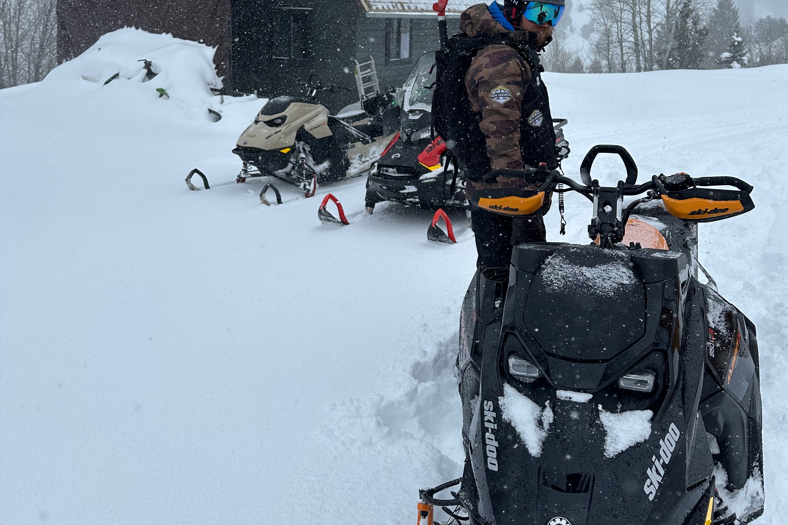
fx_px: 744
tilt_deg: -9.1
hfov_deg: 55.8
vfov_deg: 37.6
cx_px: 401
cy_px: 114
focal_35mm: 34
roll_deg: -3.0
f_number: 1.78
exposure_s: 1/2353
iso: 80
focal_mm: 6.86
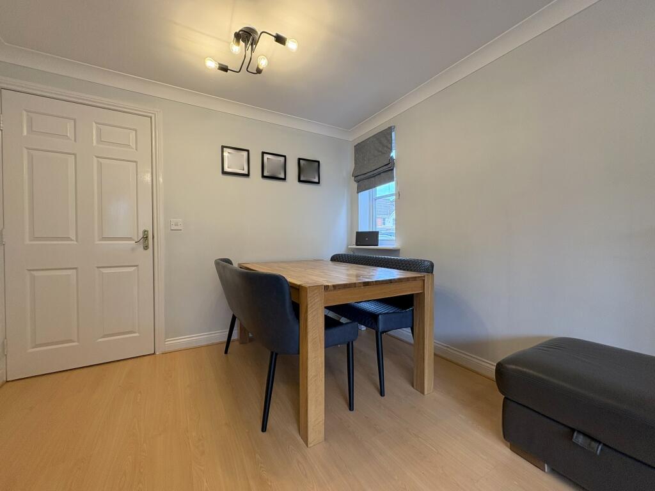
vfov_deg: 85.7
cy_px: 246
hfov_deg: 102.1
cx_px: 328
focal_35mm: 14
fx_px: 265
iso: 125
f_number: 2.2
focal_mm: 2.22
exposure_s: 1/100
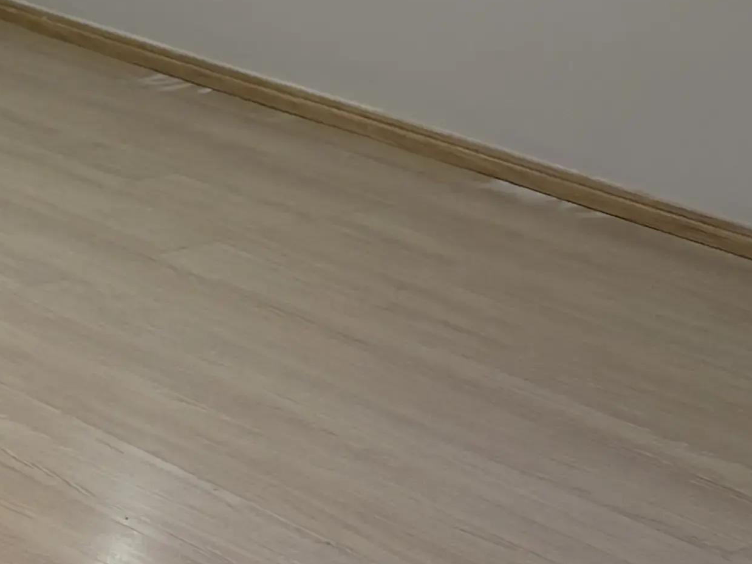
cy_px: -349
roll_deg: -1.1
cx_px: -637
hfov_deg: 14.3
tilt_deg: -5.7
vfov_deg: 11.7
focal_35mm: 120
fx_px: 2606
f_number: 1.6
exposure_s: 1/120
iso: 50
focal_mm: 5.96
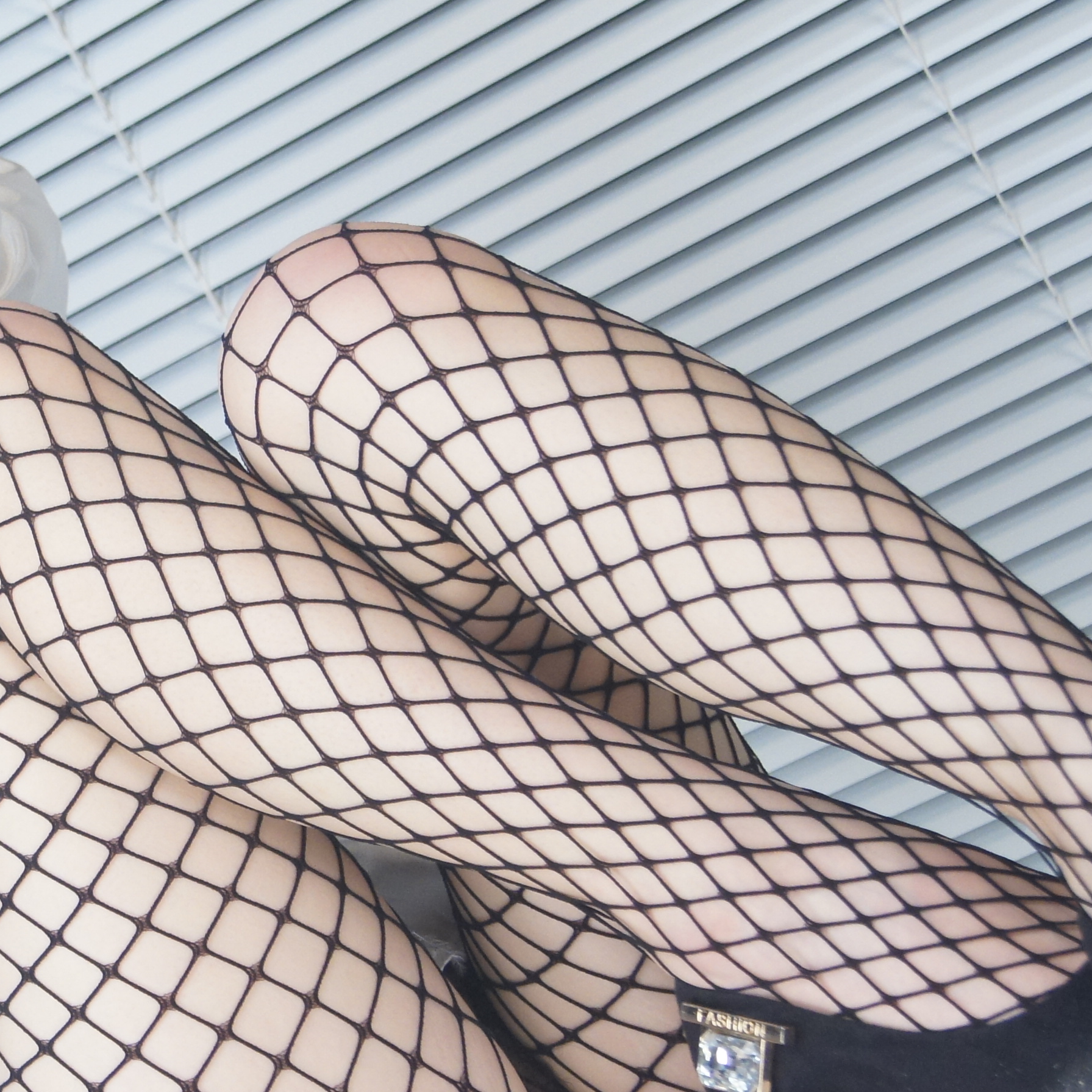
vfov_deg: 11.1
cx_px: -77
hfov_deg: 11.0
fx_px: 5609
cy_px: 680
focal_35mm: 157
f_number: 5.6
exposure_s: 1/160
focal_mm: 45
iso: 800
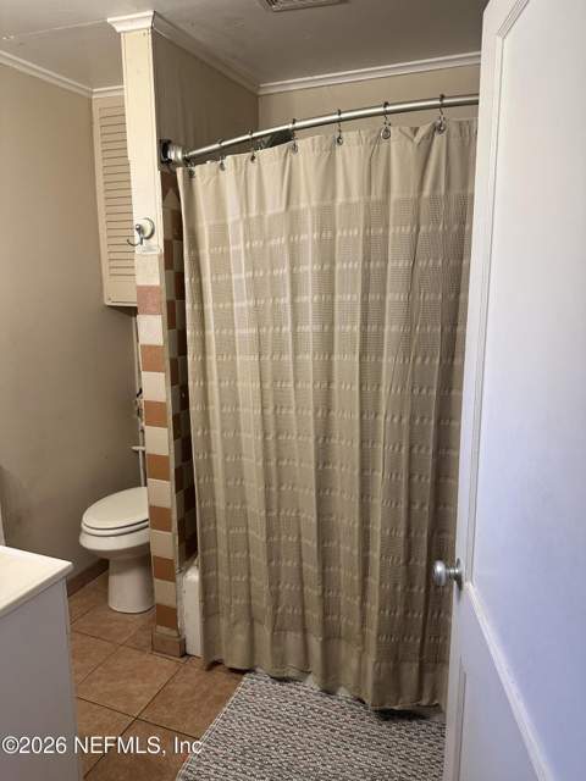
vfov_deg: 71.6
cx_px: 293
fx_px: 542
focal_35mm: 24
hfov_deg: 56.8
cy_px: 390
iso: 160
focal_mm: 6.86
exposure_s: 1/120
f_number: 1.78
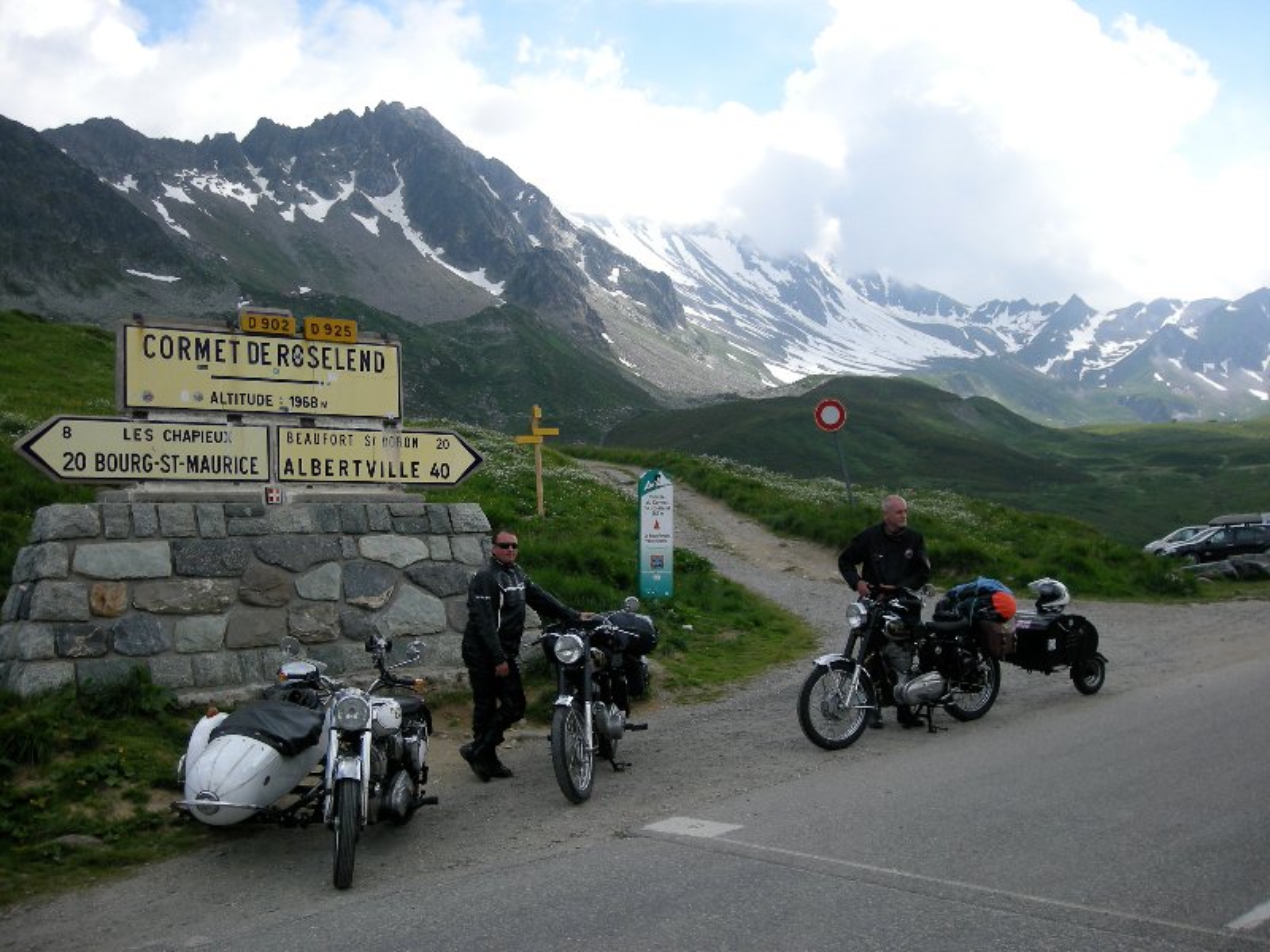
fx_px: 1284
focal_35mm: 35
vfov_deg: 40.7
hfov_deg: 52.6
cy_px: 476
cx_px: 635
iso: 50
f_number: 5.7
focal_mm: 5.7
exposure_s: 1/149
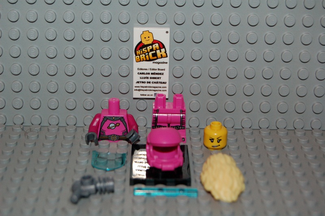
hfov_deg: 24.6
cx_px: 162
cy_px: 108
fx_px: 744
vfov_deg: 16.5
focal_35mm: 82
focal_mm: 55
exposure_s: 1/60
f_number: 5.6
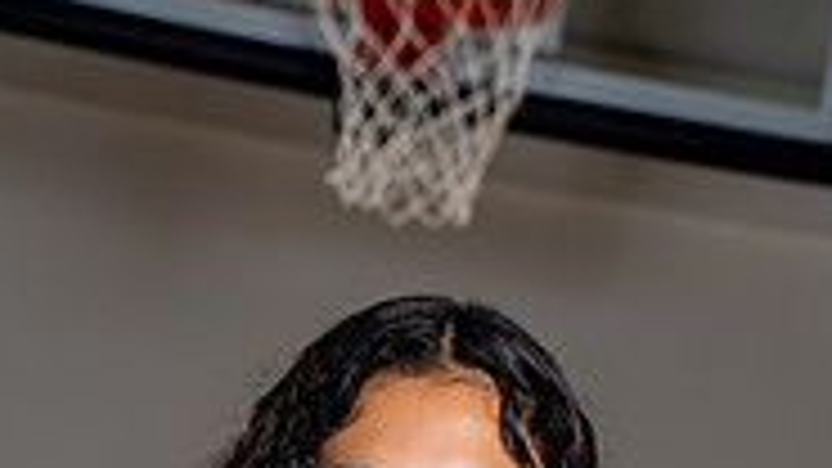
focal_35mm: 158
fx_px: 3485
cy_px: 986
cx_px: 342
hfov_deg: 13.6
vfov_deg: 7.3
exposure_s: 1/250
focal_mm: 62
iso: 200
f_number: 5.6
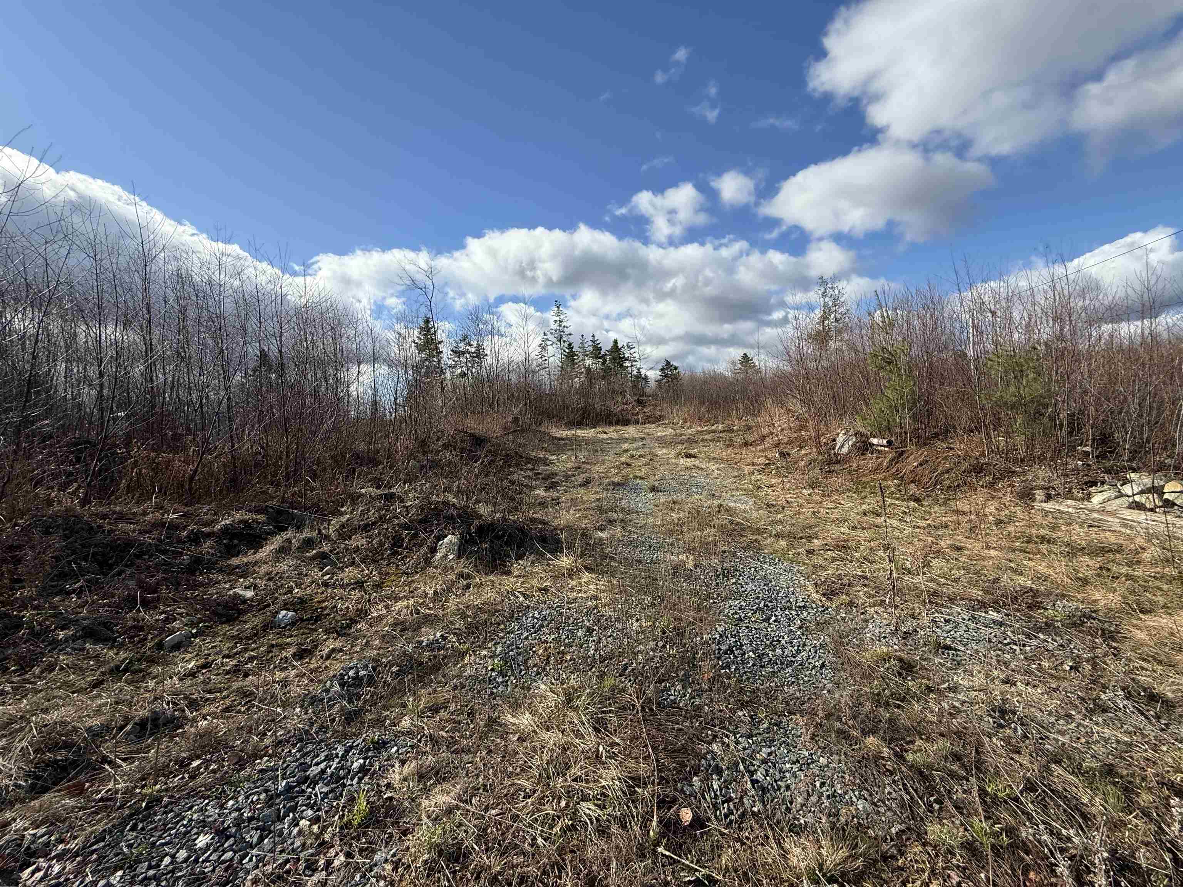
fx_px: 478
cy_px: 444
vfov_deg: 85.7
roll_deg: +4.6
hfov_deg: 102.1
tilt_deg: +0.0
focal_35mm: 14
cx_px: 592
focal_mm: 2.22
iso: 64
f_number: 2.2
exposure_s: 1/2410
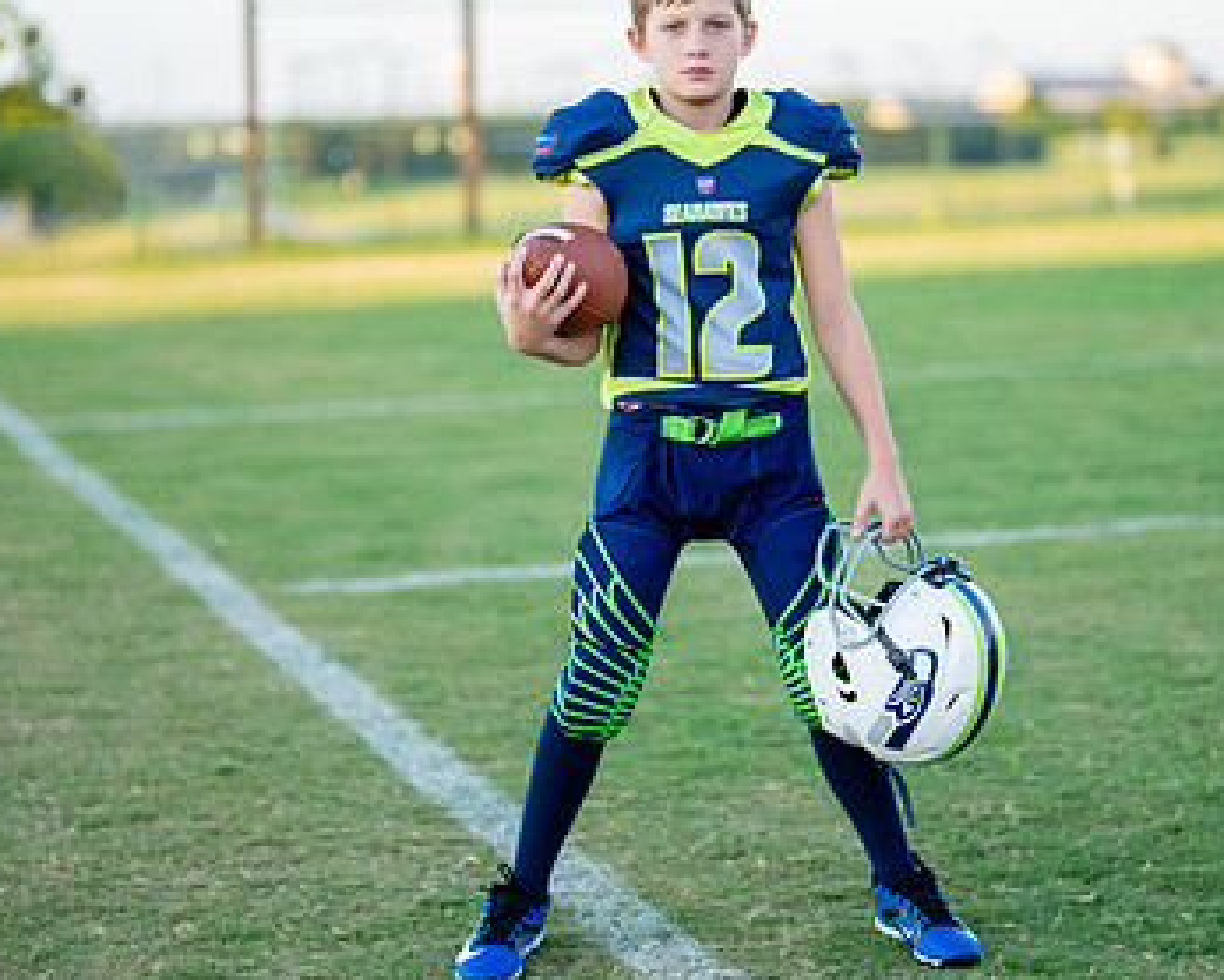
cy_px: 316
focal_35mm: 87
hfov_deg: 21.9
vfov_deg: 17.6
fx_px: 3153
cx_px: 711
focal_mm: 50
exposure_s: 1/1600
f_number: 1.2
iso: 160
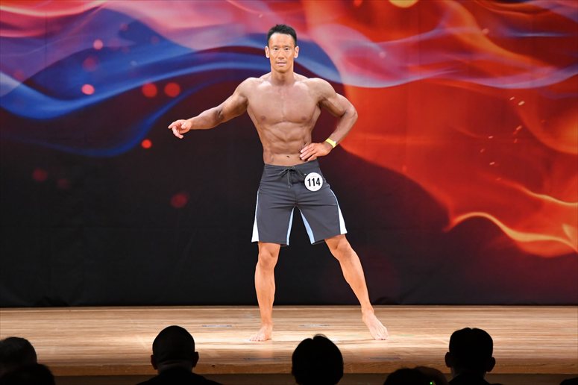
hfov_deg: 9.2
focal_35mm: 225
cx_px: 289
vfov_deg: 6.1
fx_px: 3611
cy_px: 192
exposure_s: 1/400
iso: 3200
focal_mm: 150
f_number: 5.6
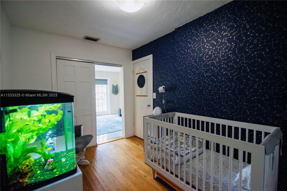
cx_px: 144
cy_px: 96
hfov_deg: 100.4
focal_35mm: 15
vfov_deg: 77.3
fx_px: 120
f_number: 4
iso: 1400
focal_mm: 10
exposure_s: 1/125
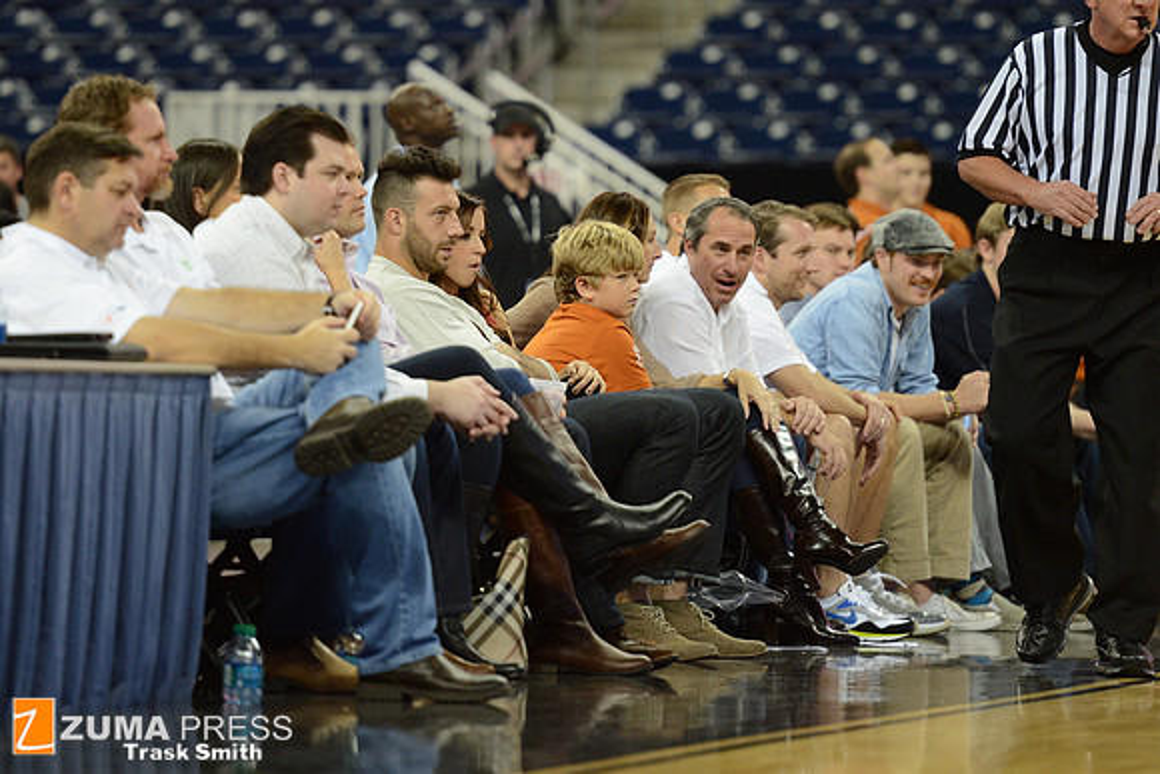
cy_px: 387
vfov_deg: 6.9
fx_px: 6446
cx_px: 580
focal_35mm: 200
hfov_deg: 10.3
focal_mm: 200
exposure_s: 1/1000
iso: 2500
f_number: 2.8
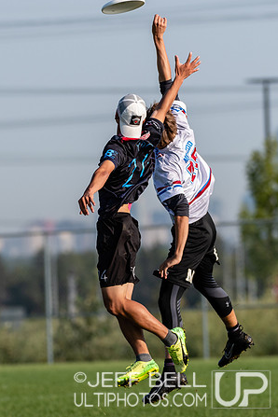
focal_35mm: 589
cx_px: 75
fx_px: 6822
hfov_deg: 2.3
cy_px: 208
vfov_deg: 3.5
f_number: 4
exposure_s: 1/1250
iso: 220
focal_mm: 260
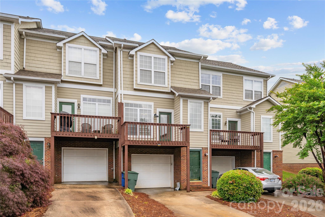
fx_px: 217
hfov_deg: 73.7
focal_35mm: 24
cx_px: 162
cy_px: 108
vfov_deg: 53.1
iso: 100
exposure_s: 1/50
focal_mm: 24
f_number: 11
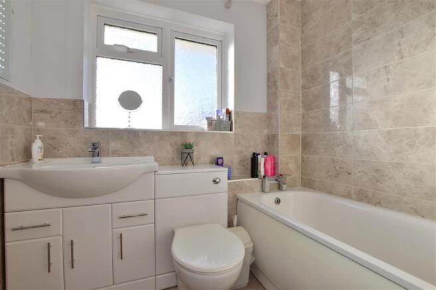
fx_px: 182
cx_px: 218
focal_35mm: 15
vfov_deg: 77.3
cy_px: 145
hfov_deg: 100.4
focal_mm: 10
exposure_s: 1/50
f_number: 11
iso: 400
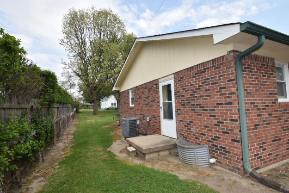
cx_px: 142
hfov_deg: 90.0
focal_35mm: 18
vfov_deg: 67.4
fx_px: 145
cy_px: 97
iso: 100
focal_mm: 10
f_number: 7.1
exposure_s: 1/200
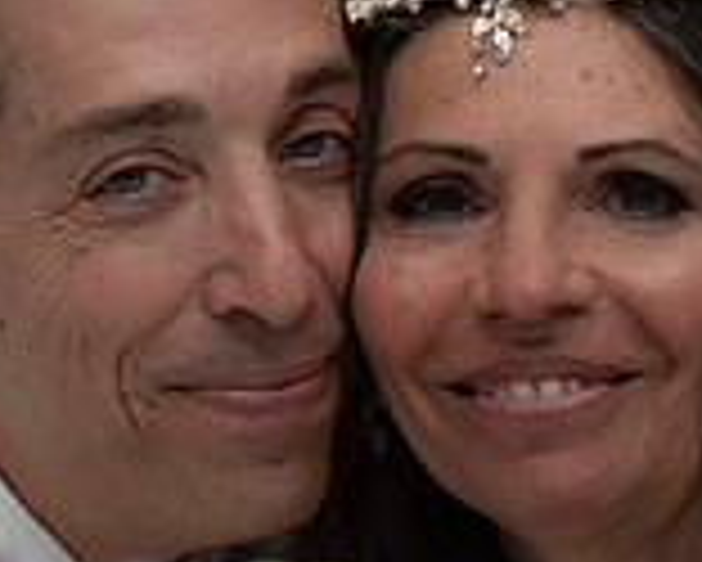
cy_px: 326
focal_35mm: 244
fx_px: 5073
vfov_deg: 6.3
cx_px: 436
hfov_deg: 7.9
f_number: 4.5
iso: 100
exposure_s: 1/200
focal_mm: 70
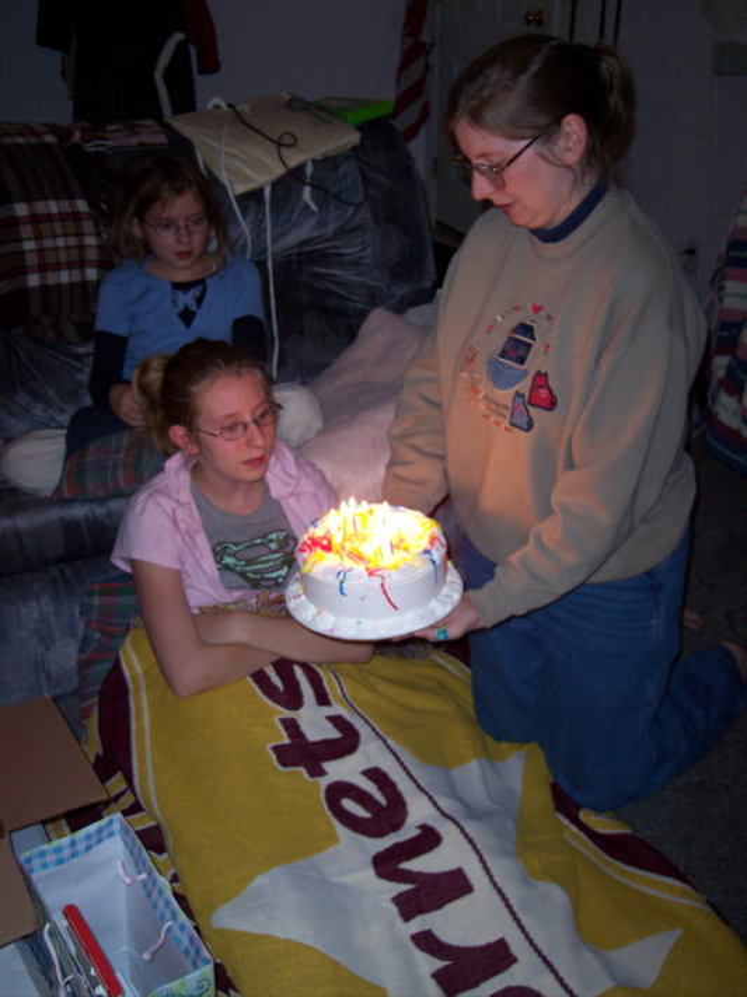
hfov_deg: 37.7
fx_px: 1094
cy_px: 498
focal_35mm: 38
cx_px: 374
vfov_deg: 49.0
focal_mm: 8
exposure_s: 1/30
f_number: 2.8
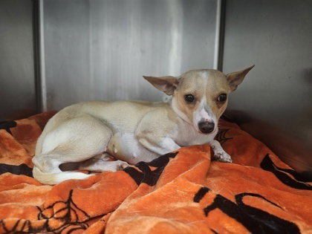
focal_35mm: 23
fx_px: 207
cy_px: 117
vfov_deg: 58.9
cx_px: 156
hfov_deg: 73.9
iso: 640
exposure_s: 1/40
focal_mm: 6.3
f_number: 1.7
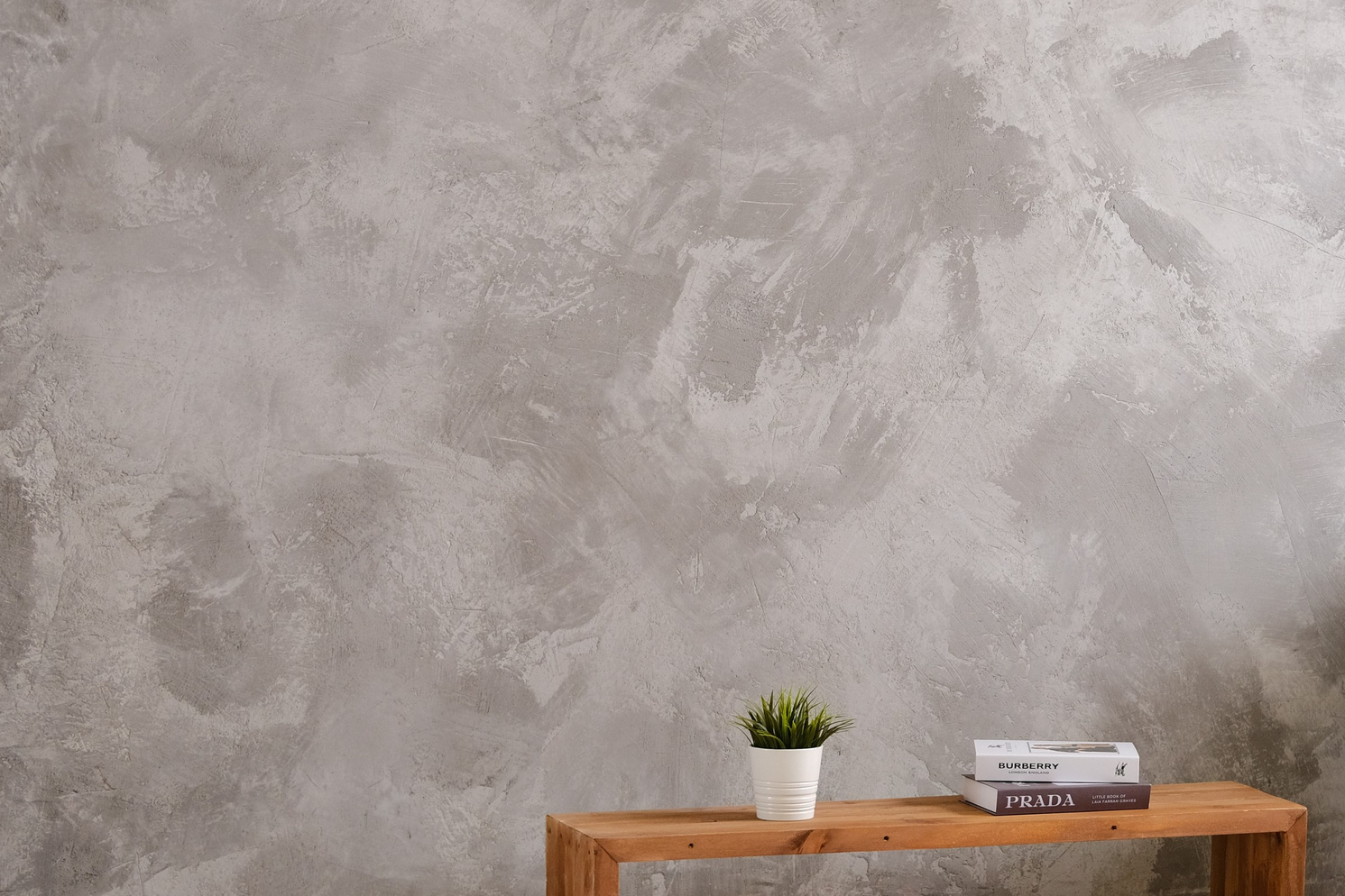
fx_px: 3400
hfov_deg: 22.1
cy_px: 523
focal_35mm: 91
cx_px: 1082
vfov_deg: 15.0
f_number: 3.2
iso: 800
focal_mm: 35
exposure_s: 1/125
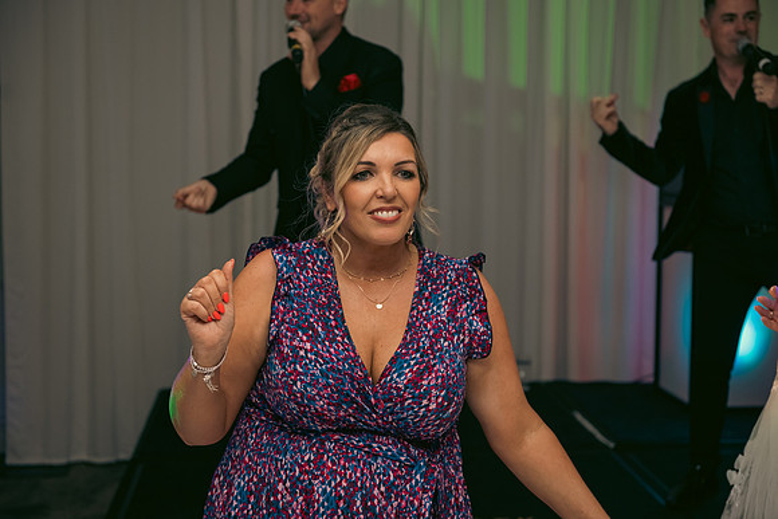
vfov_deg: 23.4
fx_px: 1254
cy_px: 260
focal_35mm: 58
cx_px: 389
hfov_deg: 34.5
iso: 800
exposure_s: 1/160
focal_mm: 58
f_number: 3.5
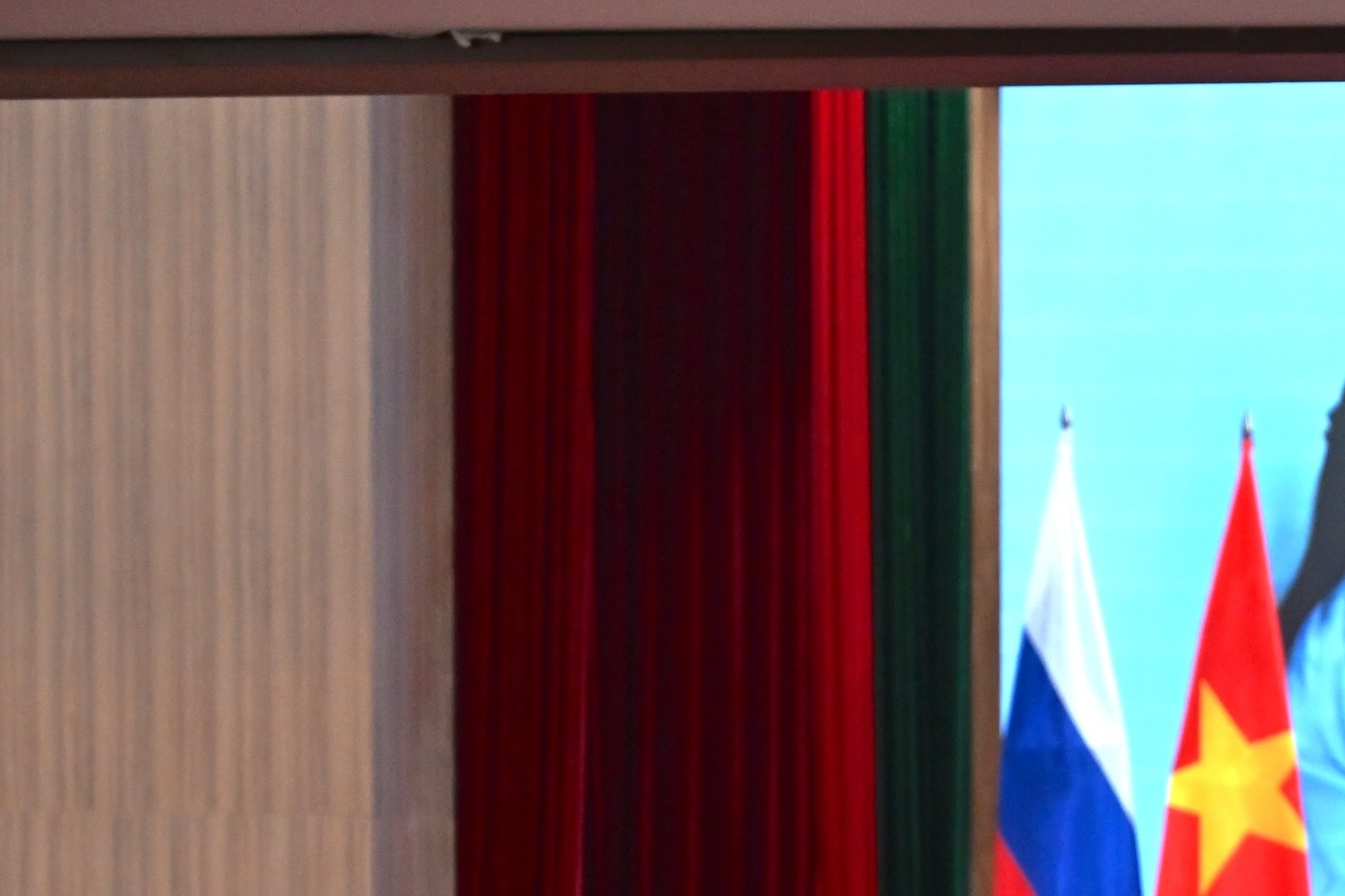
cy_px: 1337
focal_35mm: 217
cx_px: 1915
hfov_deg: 9.3
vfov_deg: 6.3
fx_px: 8106
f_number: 4
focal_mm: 70
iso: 2000
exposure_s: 1/250
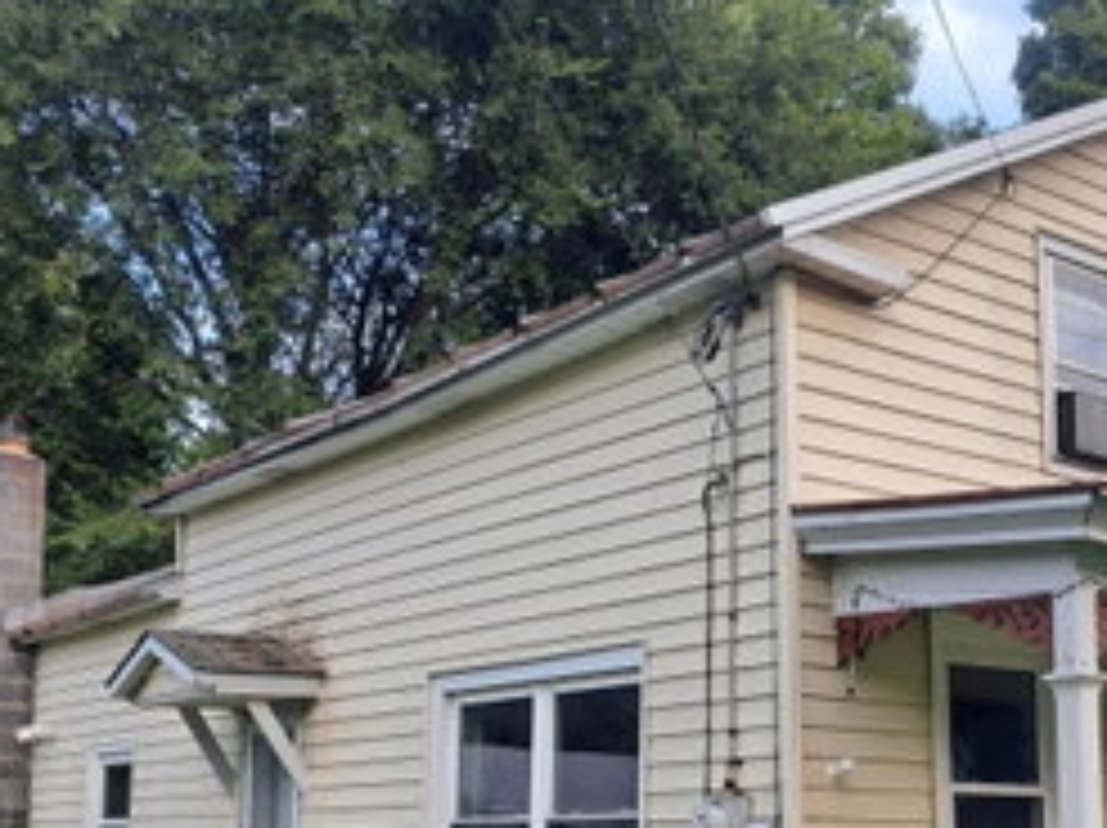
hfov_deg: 37.7
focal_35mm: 50
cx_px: 765
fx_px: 1597
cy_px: 702
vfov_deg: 28.2
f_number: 1.8
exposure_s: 1/254
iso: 50
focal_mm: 5.23
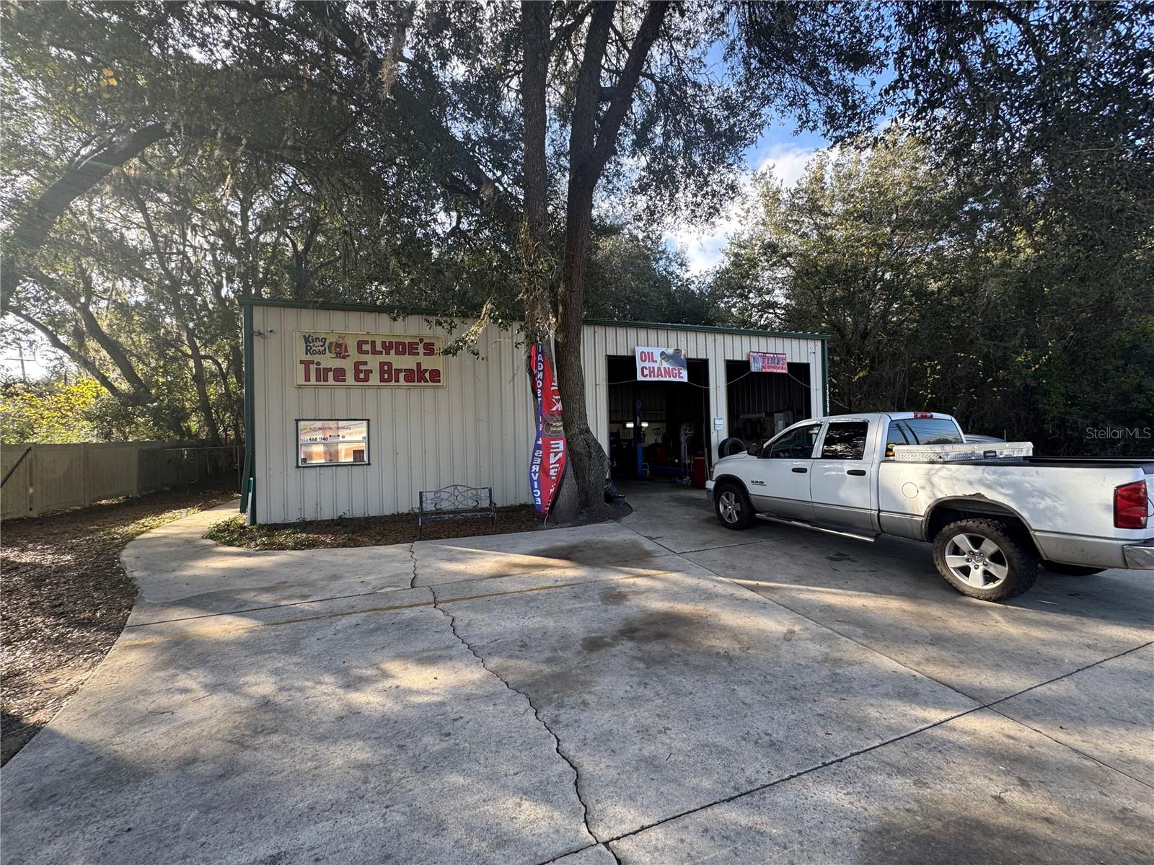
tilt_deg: +2.2
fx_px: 467
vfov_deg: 85.7
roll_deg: +1.2
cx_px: 577
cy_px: 432
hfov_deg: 102.1
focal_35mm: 14
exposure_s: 1/198
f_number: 2.2
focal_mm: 2.22
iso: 40
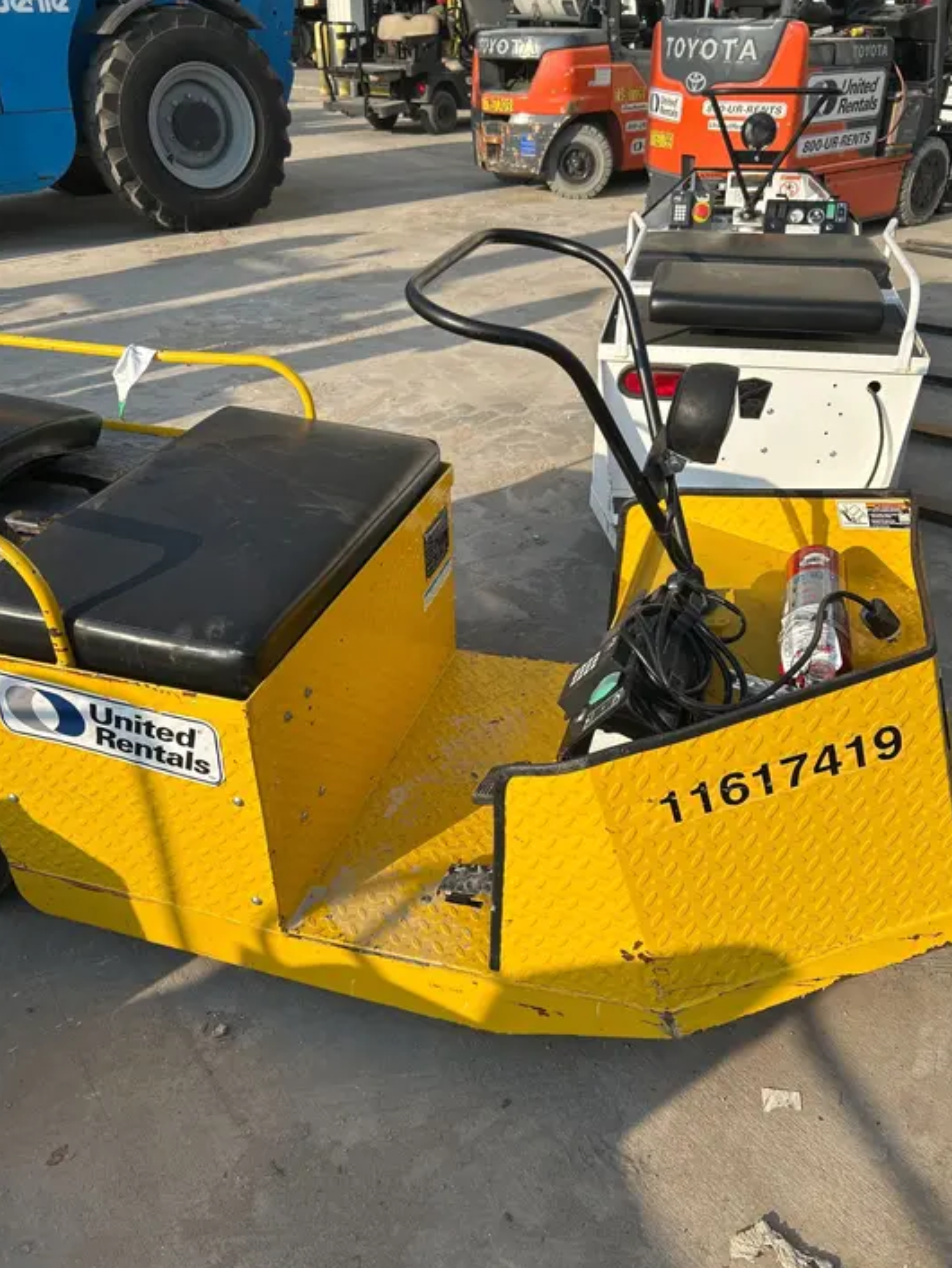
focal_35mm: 27
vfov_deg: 65.3
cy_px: 630
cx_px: 490
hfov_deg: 51.4
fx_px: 989
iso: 50
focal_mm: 5.7
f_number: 1.5
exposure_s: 1/2571
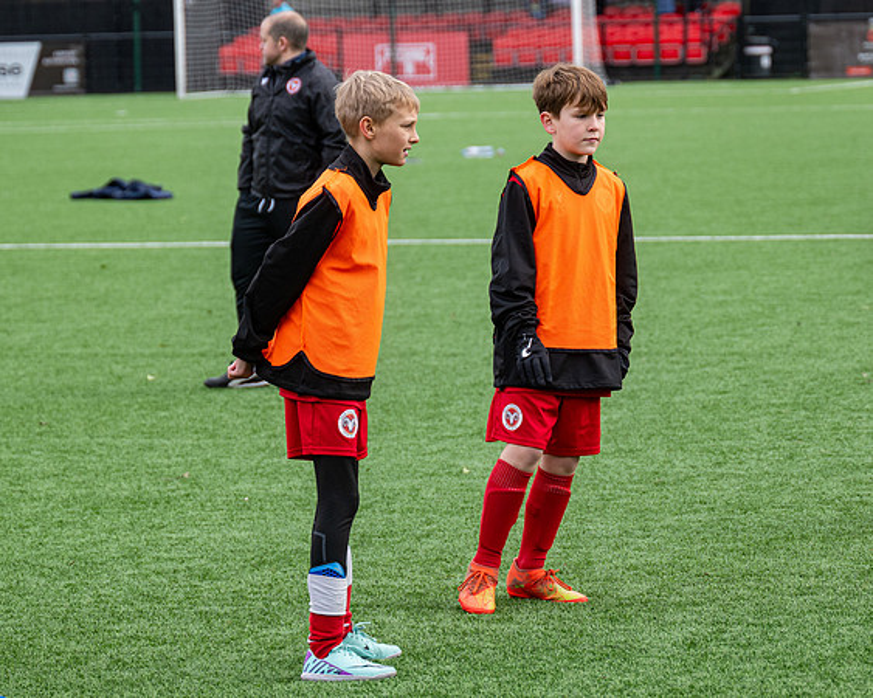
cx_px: 486
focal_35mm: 183
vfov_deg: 8.5
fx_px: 4717
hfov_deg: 10.6
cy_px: 327
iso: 200
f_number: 4
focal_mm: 98
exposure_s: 1/500
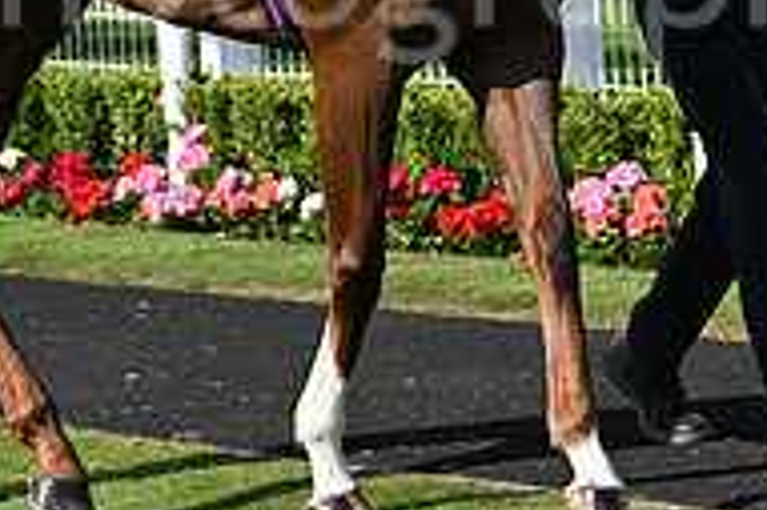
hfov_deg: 5.7
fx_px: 7770
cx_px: 418
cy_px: -227
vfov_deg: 3.7
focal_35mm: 365
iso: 400
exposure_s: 1/2500
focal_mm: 120
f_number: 5.6
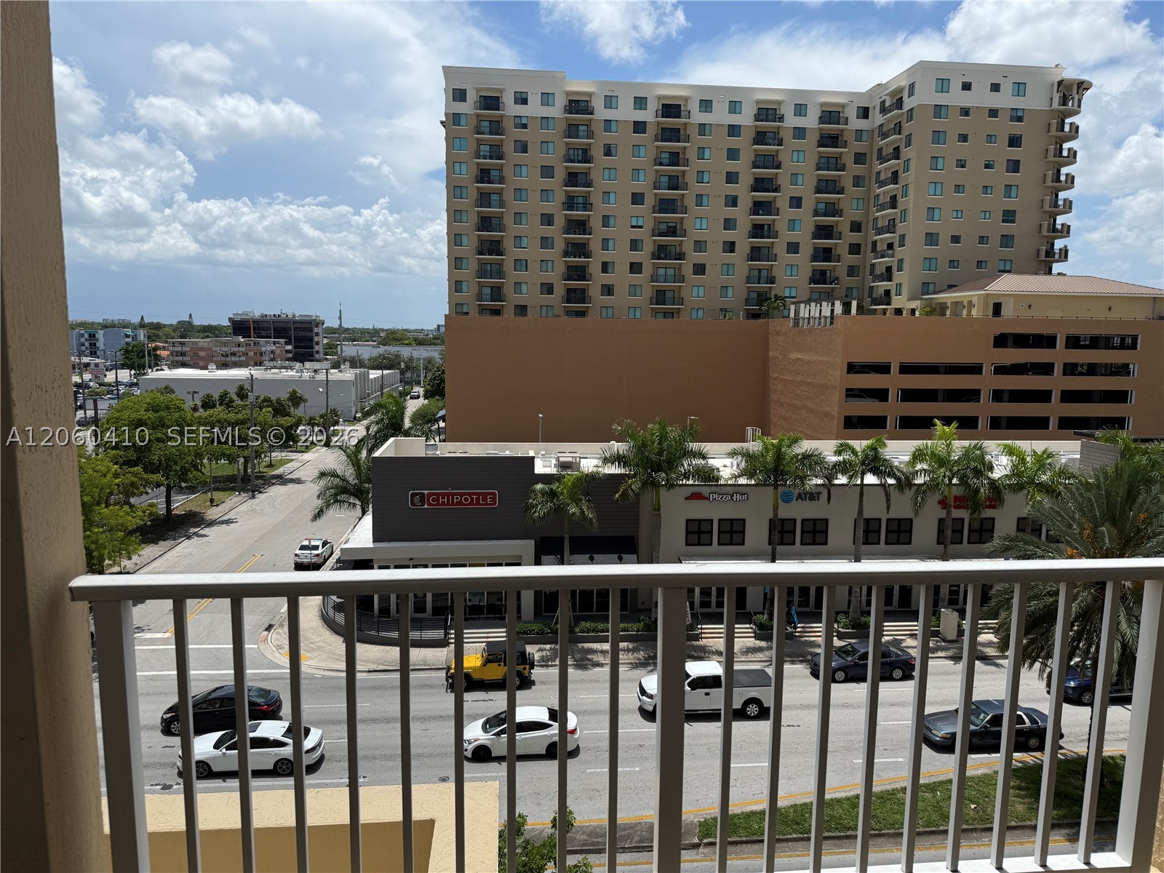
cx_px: 582
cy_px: 436
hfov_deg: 71.6
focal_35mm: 24
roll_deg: -0.7
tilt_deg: -7.5
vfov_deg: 56.8
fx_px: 807
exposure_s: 1/6711
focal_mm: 6.76
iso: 80
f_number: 1.78
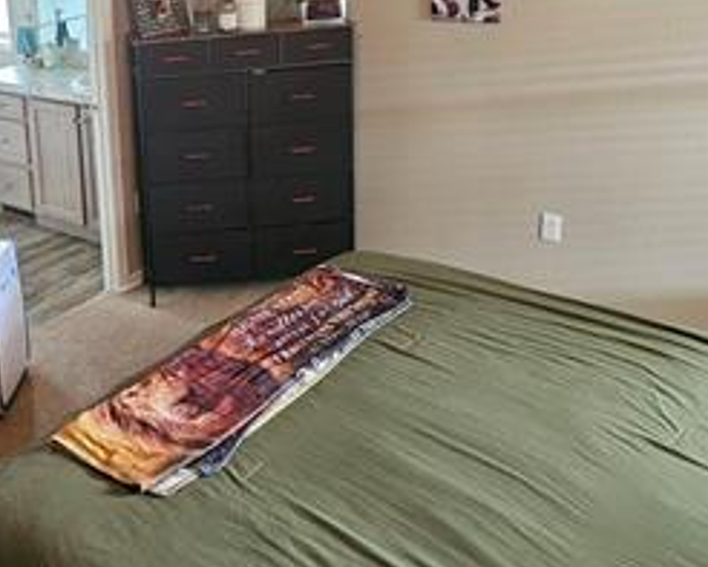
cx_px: 66
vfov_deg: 35.6
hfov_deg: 41.2
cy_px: 134
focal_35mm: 41
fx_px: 859
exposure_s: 1/60
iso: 800
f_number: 1.7
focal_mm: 6.3
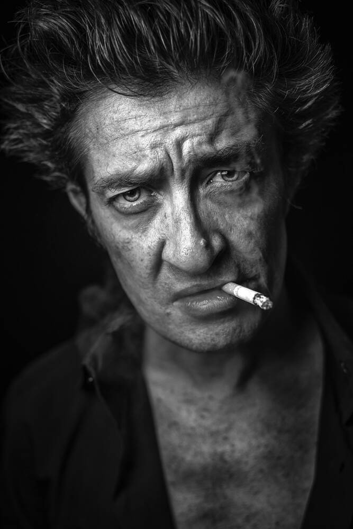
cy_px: 264
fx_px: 735
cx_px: 176
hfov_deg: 27.0
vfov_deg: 39.6
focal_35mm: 50
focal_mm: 50
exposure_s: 1/160
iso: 160
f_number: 3.2
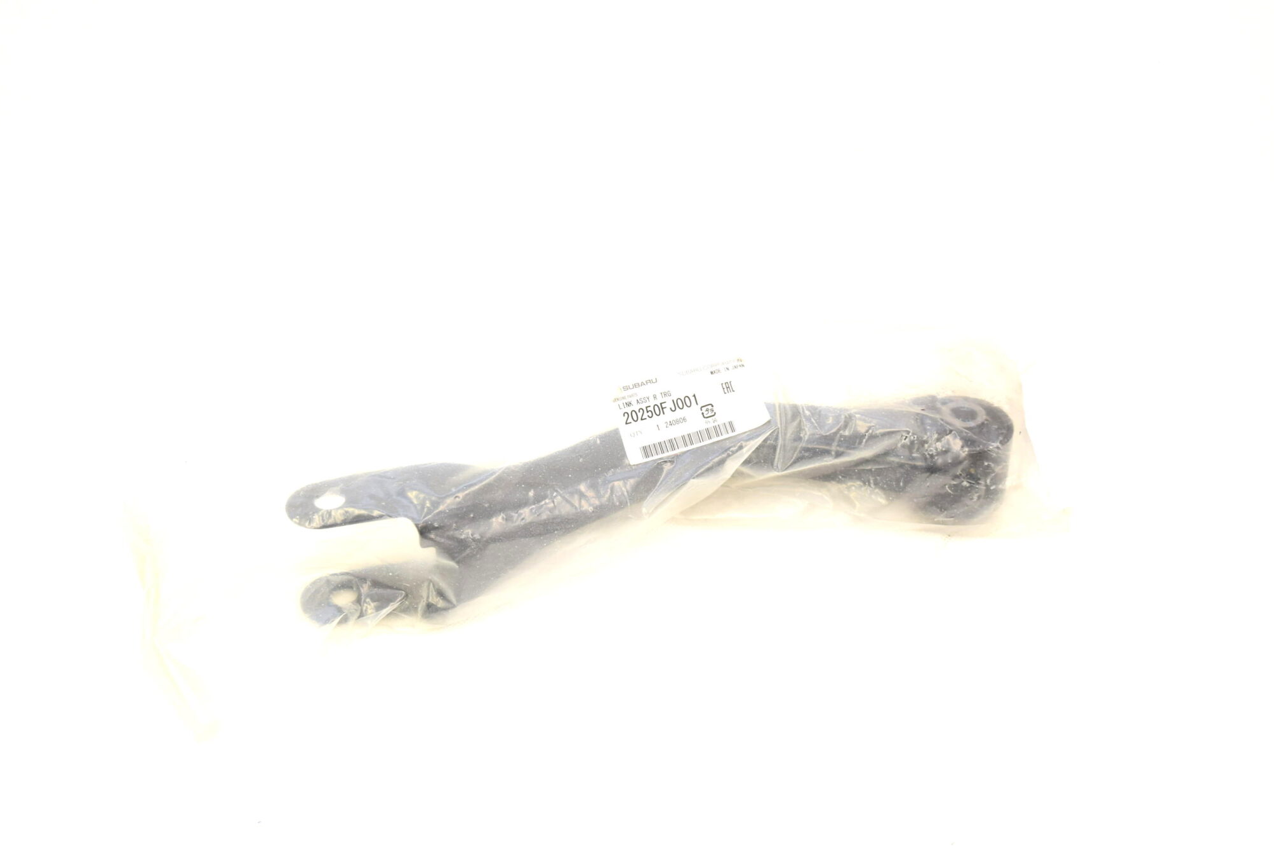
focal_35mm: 46
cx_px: 631
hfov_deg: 42.7
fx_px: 1628
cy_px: 424
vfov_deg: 29.2
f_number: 5.6
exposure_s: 1/125
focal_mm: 30
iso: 400
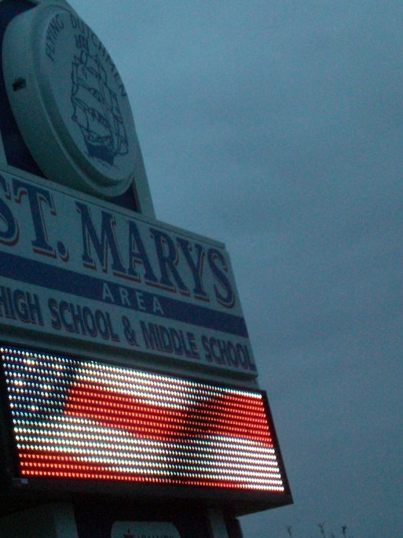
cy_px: 268
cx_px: 79
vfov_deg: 19.4
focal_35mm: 101
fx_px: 1568
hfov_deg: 14.6
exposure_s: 1/100
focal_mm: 12.47
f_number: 4.5
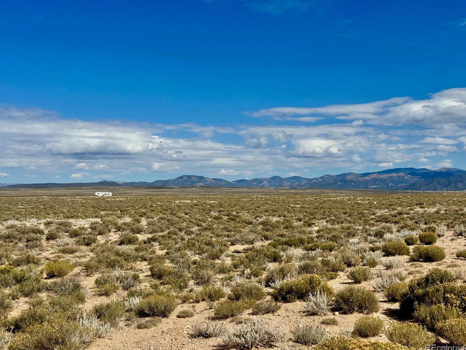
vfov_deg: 29.7
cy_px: 176
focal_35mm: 49
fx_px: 660
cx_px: 235
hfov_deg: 38.9
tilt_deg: +0.4
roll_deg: -0.7
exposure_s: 1/9009
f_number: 1.78
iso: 64
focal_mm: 6.76
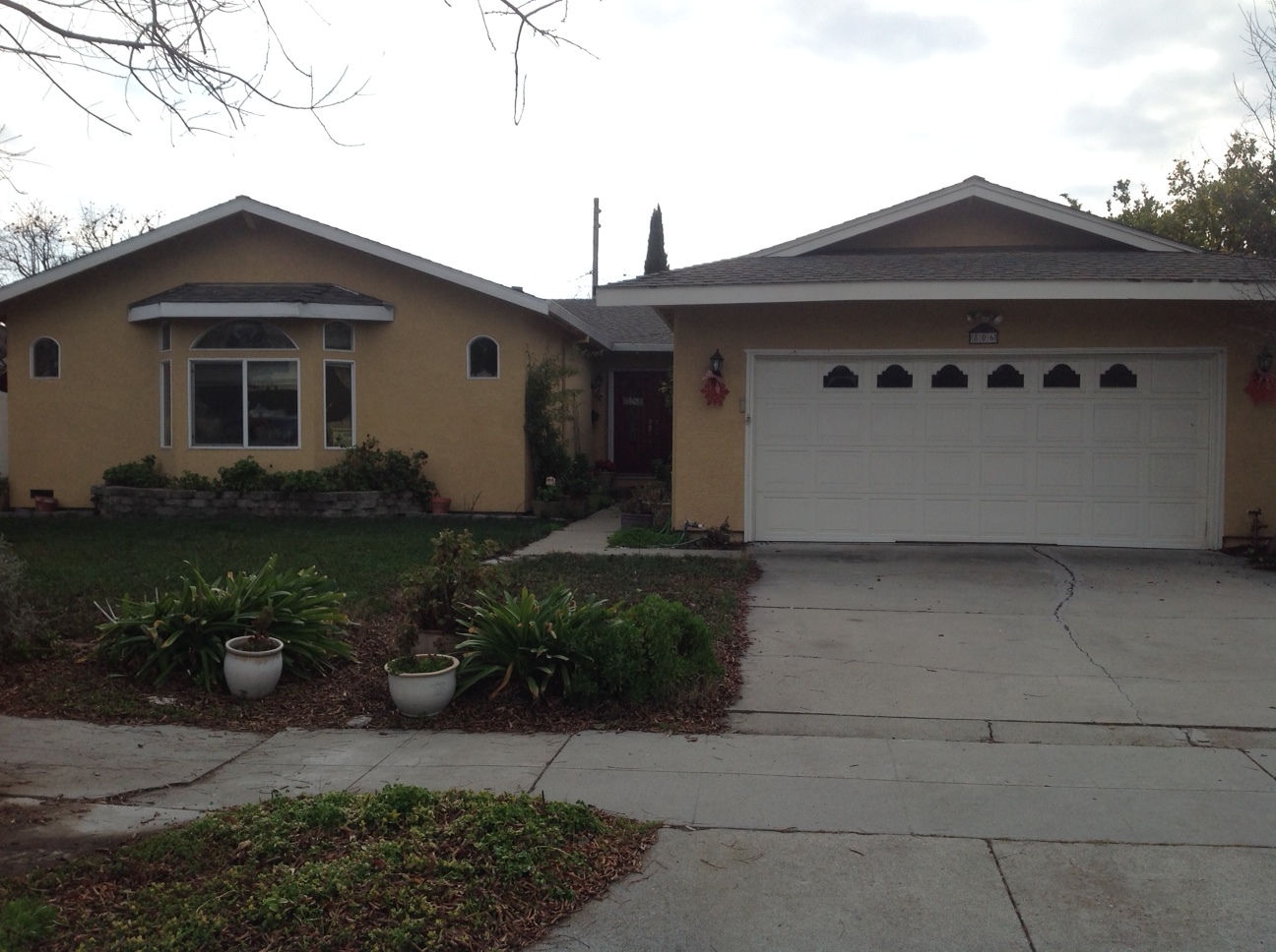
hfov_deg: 52.7
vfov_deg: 40.6
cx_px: 638
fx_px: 1288
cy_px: 476
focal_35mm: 35
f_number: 2.4
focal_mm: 4.28
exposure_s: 1/1592
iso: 50
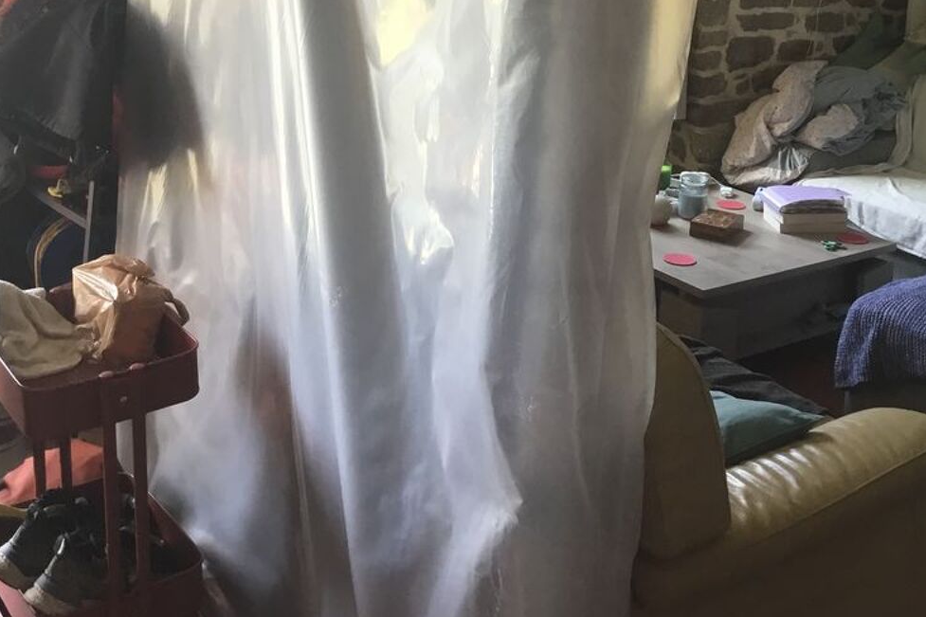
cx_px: 469
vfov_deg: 29.3
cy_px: 69
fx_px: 1132
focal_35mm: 44
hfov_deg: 44.5
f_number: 2.4
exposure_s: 1/33
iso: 80
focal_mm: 3.3
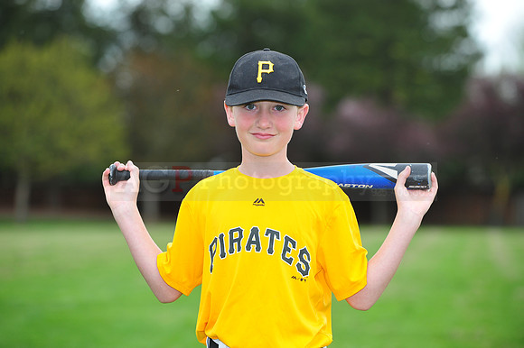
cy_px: 174
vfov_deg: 8.3
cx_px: 262
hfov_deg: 12.5
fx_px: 2400
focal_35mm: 165
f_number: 5
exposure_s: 1/400
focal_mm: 165
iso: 400
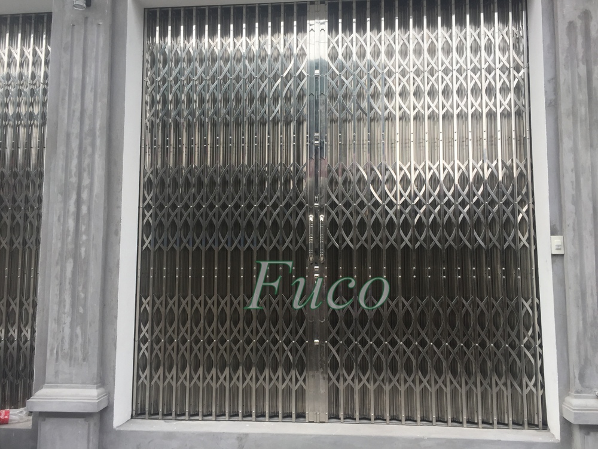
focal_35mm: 29
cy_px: 224
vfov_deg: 48.2
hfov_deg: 61.7
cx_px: 299
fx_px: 501
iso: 32
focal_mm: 4.15
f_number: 2.2
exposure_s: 1/384
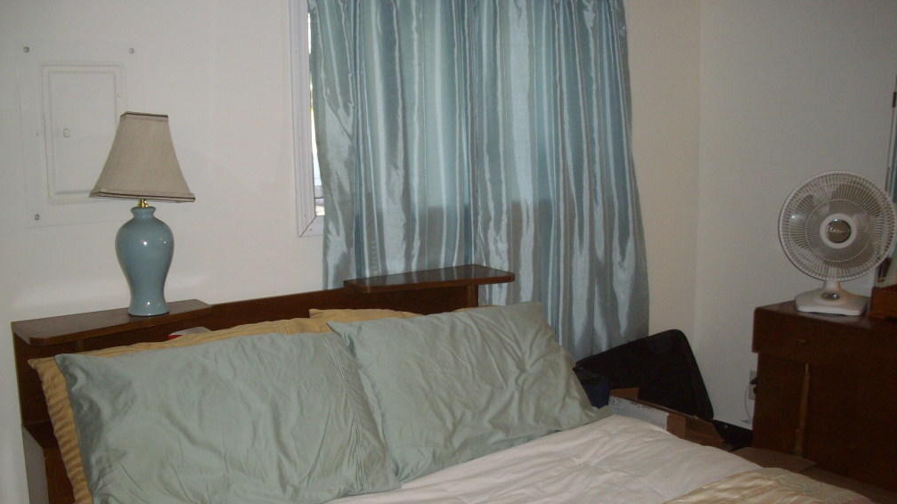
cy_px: 283
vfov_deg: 29.0
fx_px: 975
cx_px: 448
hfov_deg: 49.4
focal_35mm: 41
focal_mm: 6.2
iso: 160
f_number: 2.8
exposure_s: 1/50
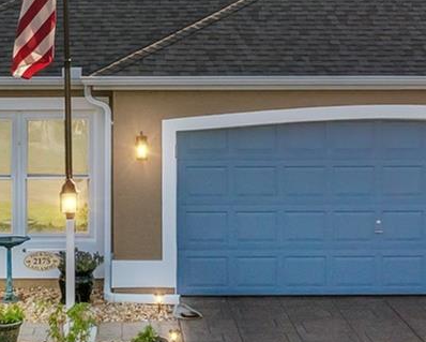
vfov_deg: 16.4
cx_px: 135
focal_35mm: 94
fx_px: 1186
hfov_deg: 20.3
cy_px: 138
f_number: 2.8
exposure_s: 1/500
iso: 220
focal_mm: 12.29
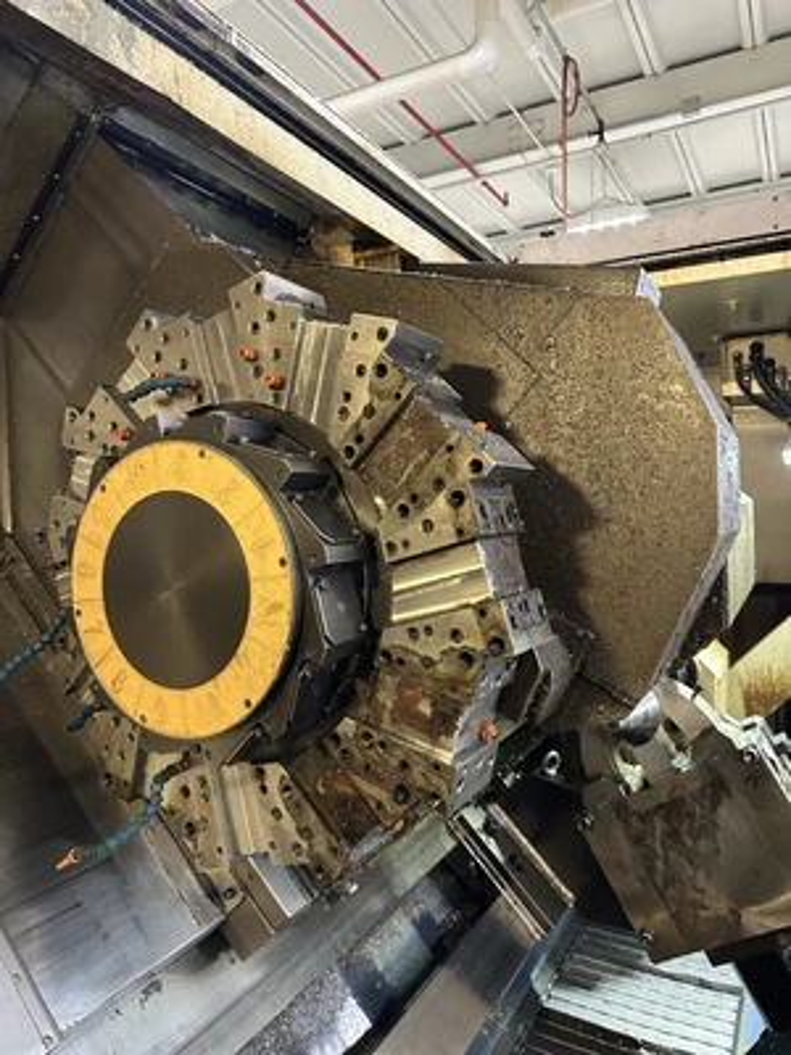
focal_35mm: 24
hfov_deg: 56.8
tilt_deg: +1.3
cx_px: 396
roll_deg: -0.5
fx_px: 731
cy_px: 528
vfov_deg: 71.6
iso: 800
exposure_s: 1/60
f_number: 1.78
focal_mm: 6.86
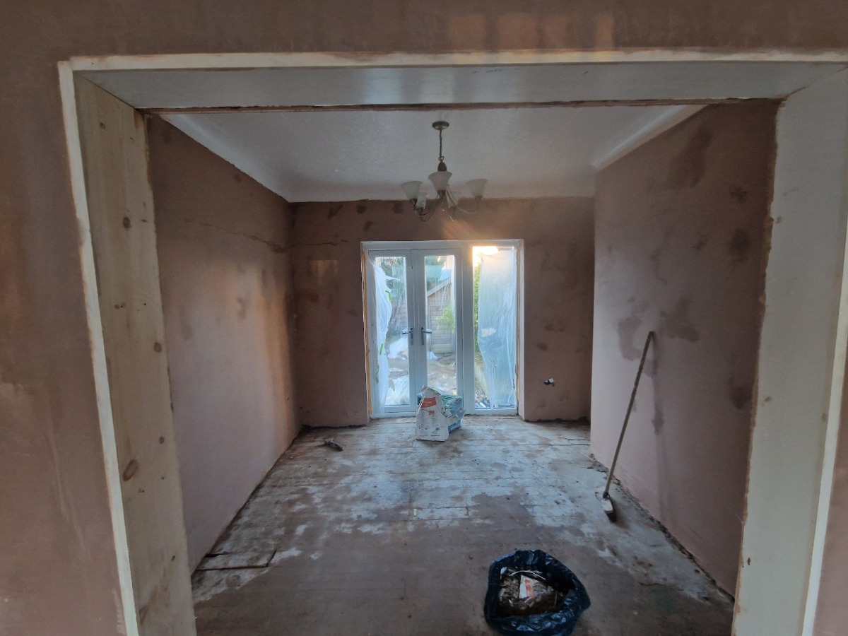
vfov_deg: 89.9
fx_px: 318
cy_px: 318
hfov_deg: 106.2
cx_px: 424
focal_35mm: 13
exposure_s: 1/30
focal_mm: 2.2
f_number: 2.2
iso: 400
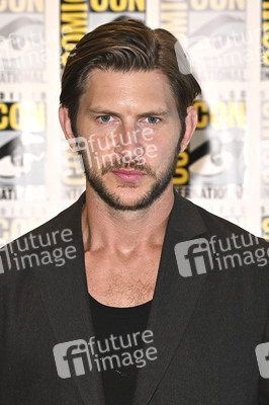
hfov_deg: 14.7
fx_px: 1044
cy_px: 202
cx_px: 134
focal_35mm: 93
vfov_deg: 21.9
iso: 2000
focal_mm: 93
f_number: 6.3
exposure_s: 1/250
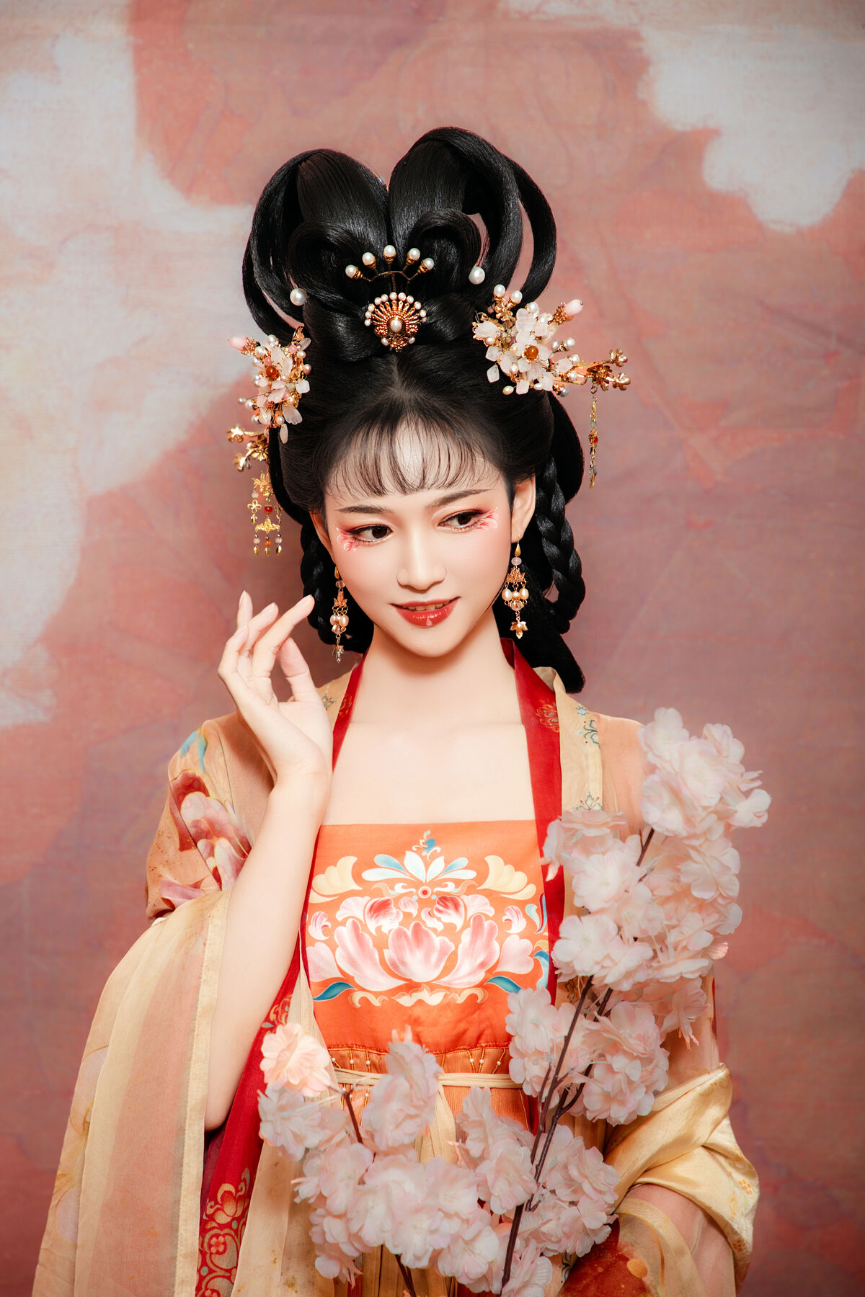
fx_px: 3712
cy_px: 648
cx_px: 432
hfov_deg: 13.3
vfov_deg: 19.8
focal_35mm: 103
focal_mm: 105
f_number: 5
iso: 100
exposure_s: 1/160
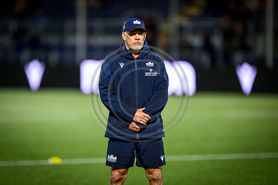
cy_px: 92
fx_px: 3089
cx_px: 139
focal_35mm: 400
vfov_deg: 3.4
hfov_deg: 5.2
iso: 5000
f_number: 2.8
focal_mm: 400
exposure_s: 1/640
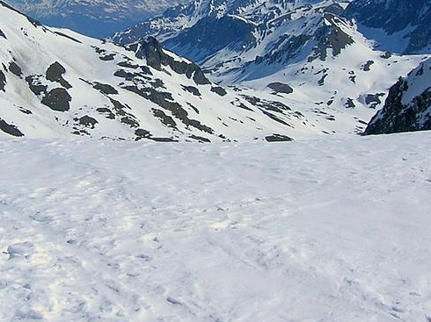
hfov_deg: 27.3
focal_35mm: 71
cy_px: 59
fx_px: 884
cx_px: 156
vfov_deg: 20.4
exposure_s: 1/1326
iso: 50
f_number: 4.9
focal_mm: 5.7
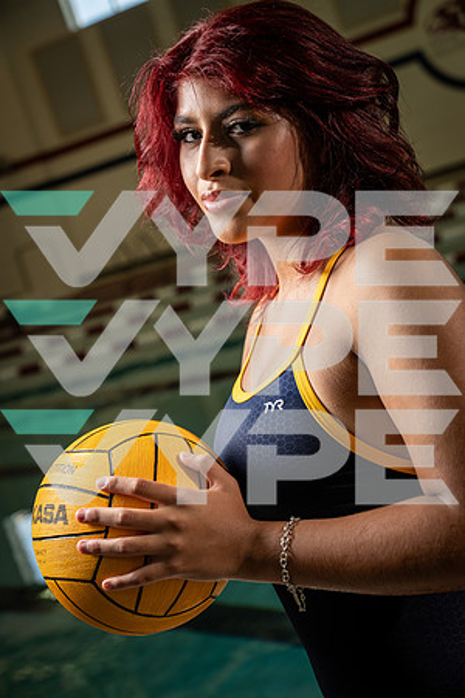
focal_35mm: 70
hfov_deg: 19.5
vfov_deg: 28.8
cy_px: 349
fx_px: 1356
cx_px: 232
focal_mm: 70
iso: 640
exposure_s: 1/250
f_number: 5.6
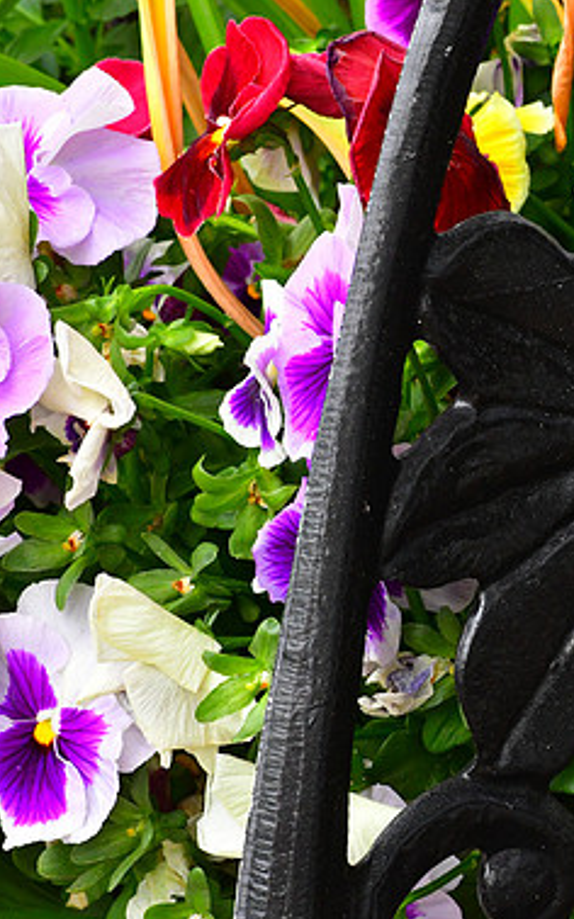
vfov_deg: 9.7
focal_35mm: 216
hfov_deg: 6.1
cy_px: 463
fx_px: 5410
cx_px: 608
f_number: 16
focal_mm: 92
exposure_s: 1/160
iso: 2200
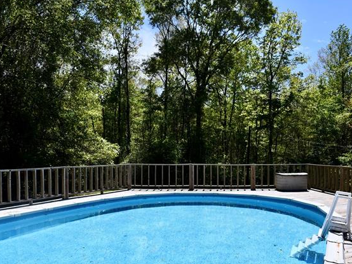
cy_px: 131
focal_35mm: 30
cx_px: 165
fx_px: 305
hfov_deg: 59.9
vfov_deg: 46.8
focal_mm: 18
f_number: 9
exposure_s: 1/250
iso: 100
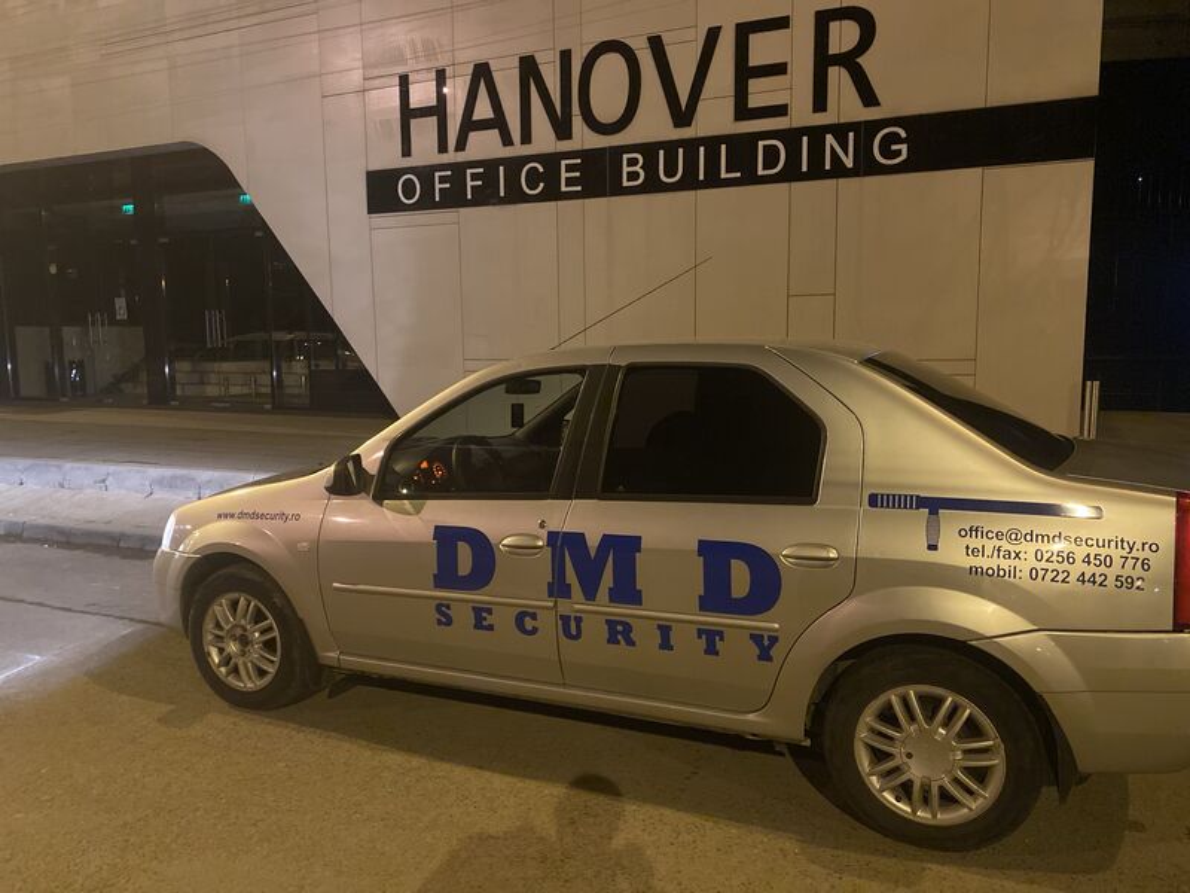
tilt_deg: -7.5
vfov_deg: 53.1
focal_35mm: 26
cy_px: 446
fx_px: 894
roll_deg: +1.5
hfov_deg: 67.3
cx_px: 595
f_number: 1.8
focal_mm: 4.25
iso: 800
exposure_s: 1/25
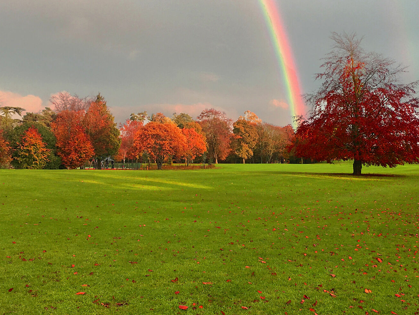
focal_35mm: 53
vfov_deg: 27.5
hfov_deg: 35.7
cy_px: 146
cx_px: 289
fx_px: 642
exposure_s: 1/125
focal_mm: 4.15
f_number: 2.2
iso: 25
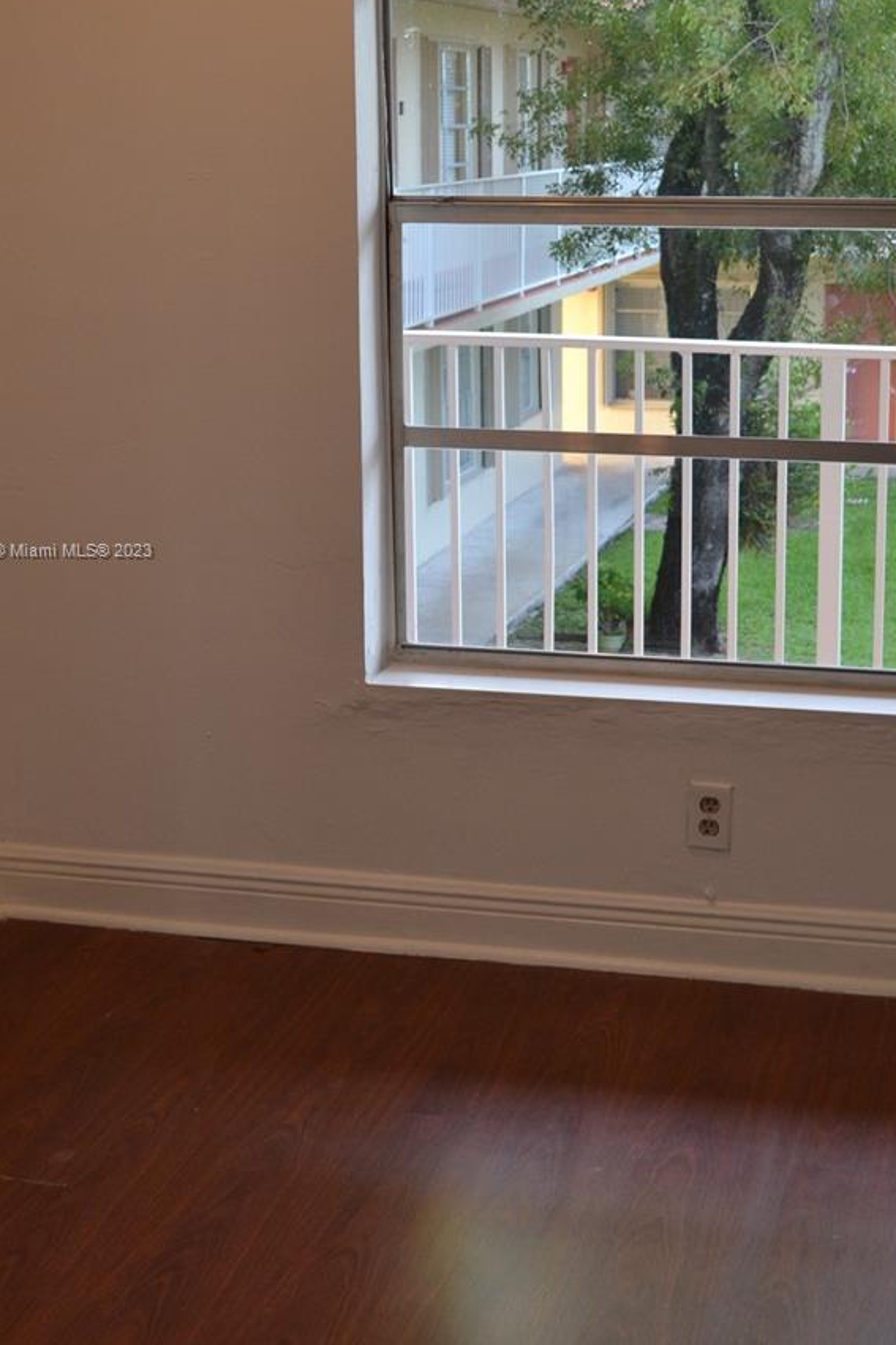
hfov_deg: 24.6
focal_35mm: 55
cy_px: 552
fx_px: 2054
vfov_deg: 36.1
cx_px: 529
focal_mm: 26
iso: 400
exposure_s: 1/80
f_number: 4.5
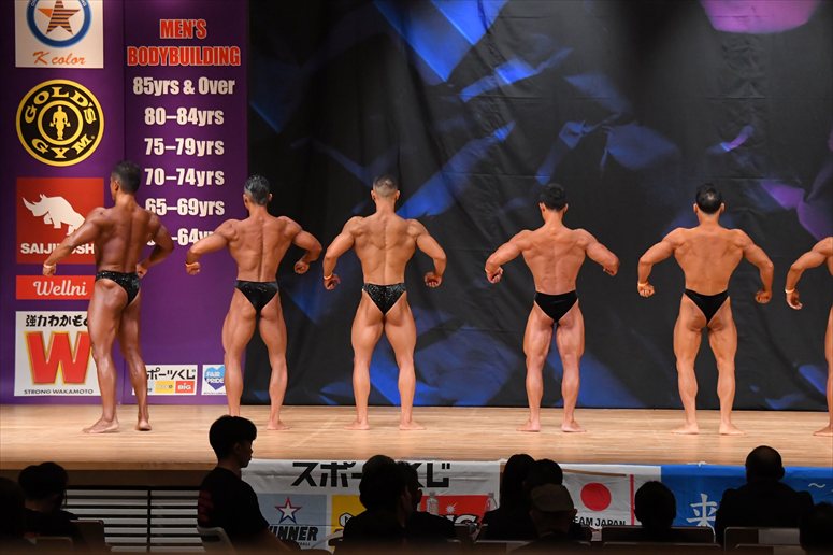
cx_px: 416
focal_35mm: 147
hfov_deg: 14.0
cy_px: 278
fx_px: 3400
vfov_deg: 9.3
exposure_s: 1/400
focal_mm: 98
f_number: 5.6
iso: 5600
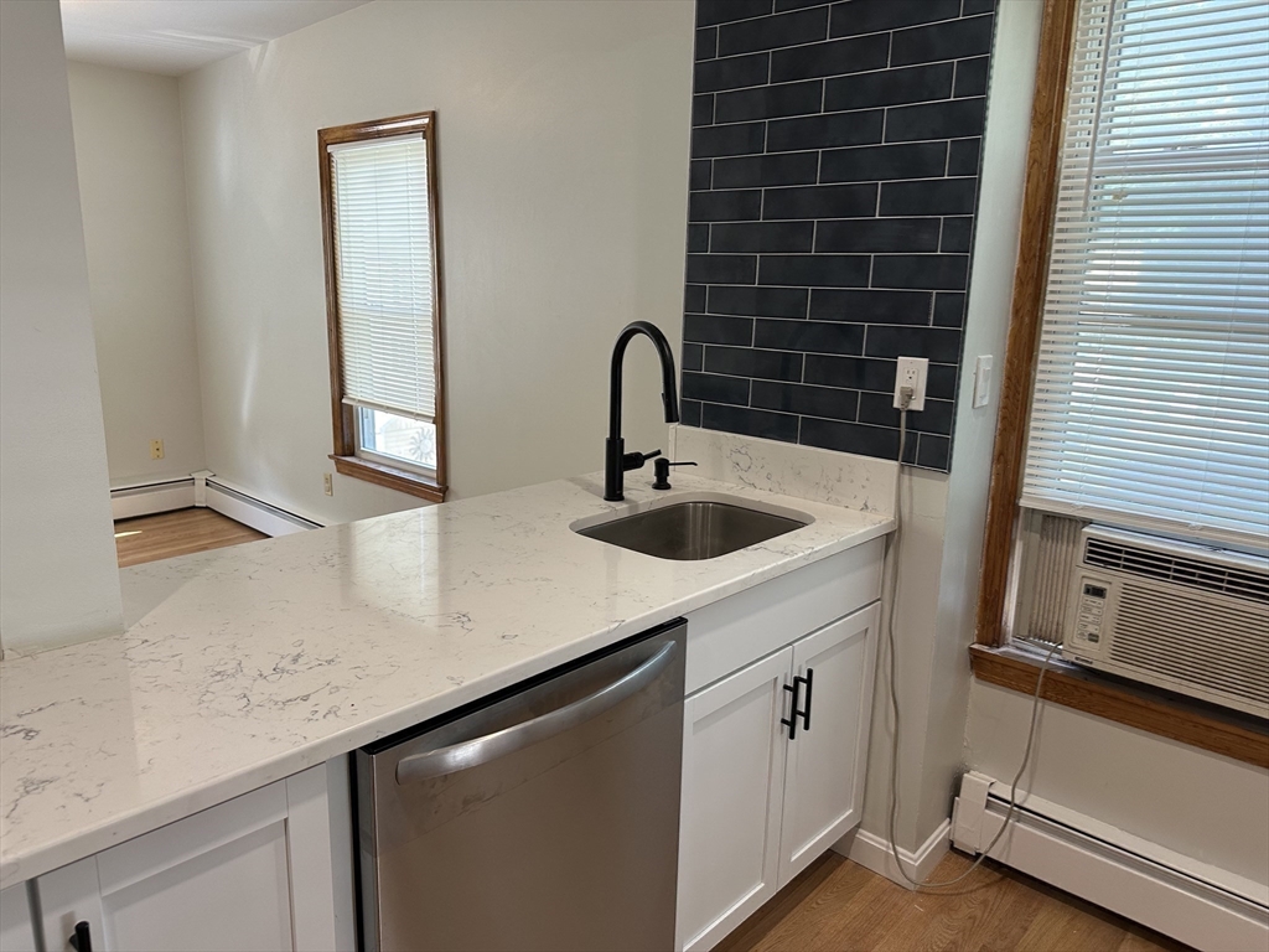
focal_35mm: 24
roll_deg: -1.7
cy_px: 476
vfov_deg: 56.8
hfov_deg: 71.6
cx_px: 634
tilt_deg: -12.7
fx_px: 880
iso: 125
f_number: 1.78
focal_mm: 6.86
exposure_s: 1/120
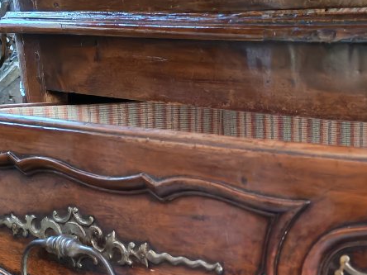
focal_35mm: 73
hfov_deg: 26.5
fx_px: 774
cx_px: 253
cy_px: 287
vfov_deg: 19.5
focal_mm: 6.12
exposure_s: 1/25
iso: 4000
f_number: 1.9
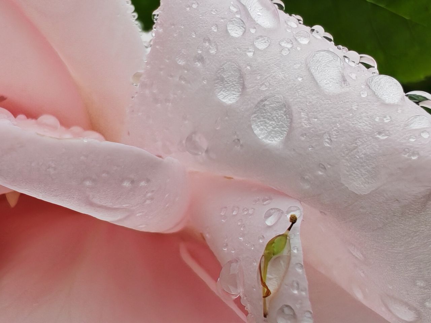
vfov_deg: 30.3
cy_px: 162
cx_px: 216
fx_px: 598
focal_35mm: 48
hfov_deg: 39.7
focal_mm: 1.96
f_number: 2.2
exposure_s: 1/580
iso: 50
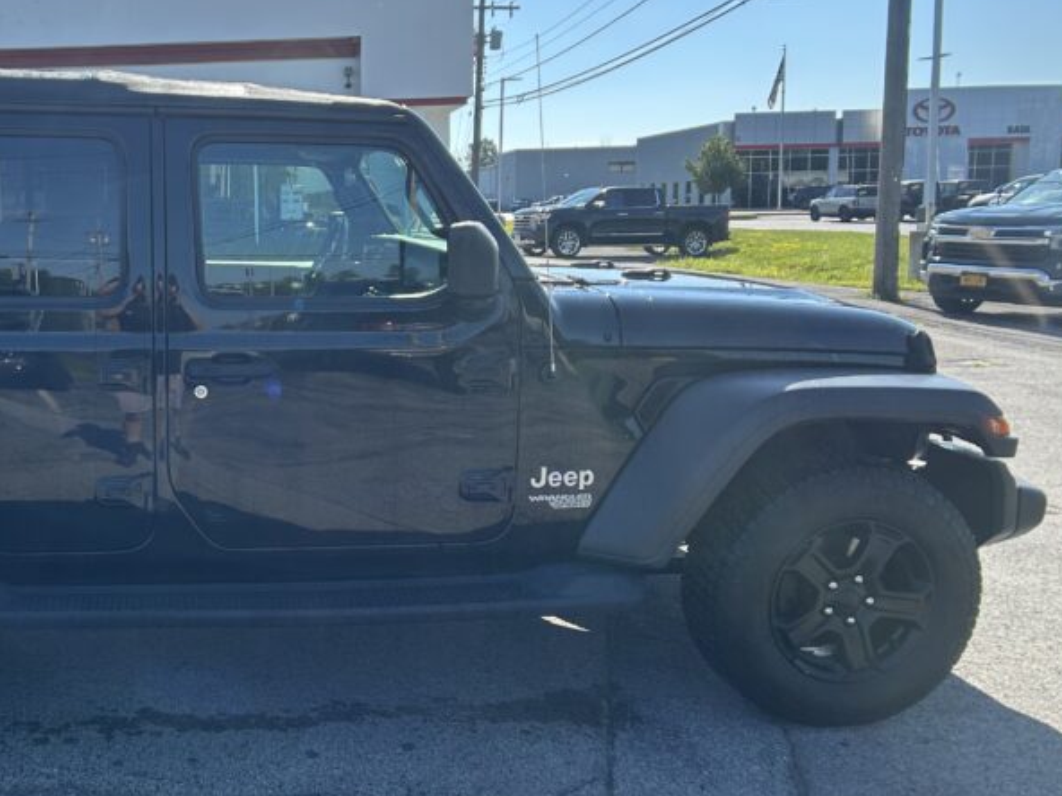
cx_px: 197
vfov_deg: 32.1
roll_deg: +1.3
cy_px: 324
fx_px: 1381
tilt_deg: -6.8
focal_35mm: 45
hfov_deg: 40.2
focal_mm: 5.7
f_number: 1.5
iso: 50
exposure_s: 1/3077
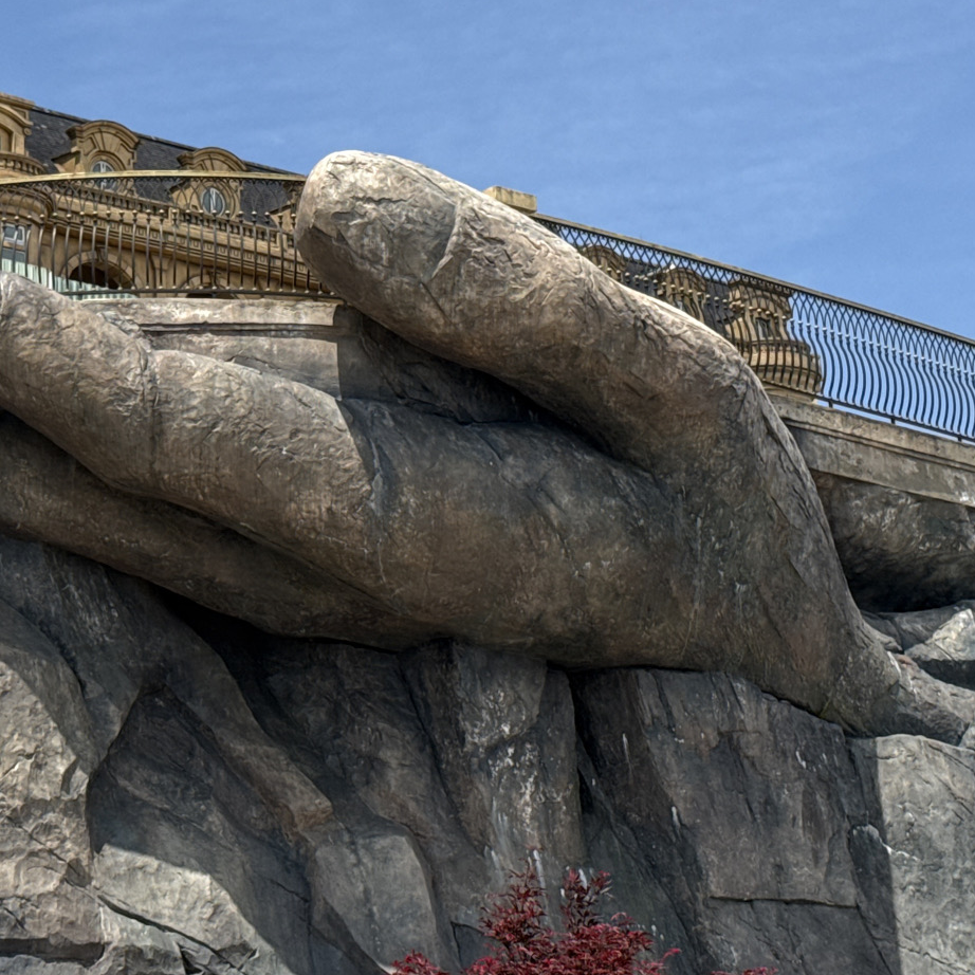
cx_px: 321
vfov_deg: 18.8
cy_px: 245
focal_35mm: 92
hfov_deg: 18.8
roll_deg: +2.5
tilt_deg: +18.9
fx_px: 2932
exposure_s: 1/5587
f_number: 1.78
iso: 100
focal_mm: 6.76
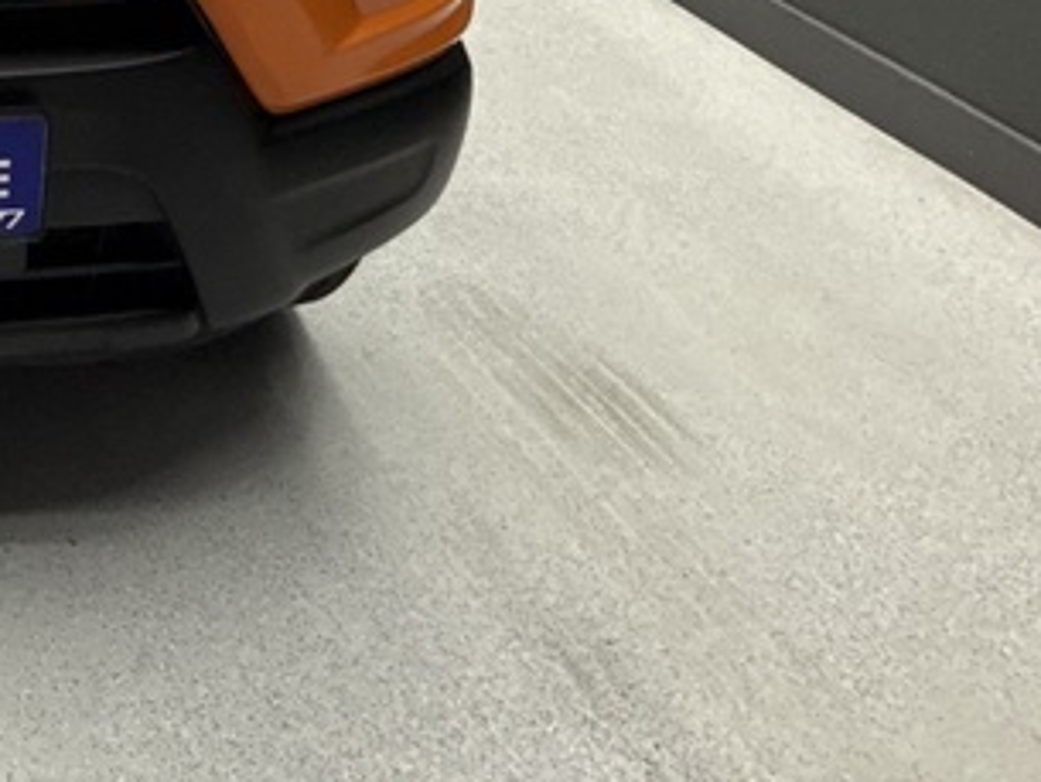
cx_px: -338
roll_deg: +0.7
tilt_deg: -17.9
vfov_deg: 27.2
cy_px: -157
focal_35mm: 47
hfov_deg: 30.8
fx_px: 1414
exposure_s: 1/100
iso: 250
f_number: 2.2
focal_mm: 2.22
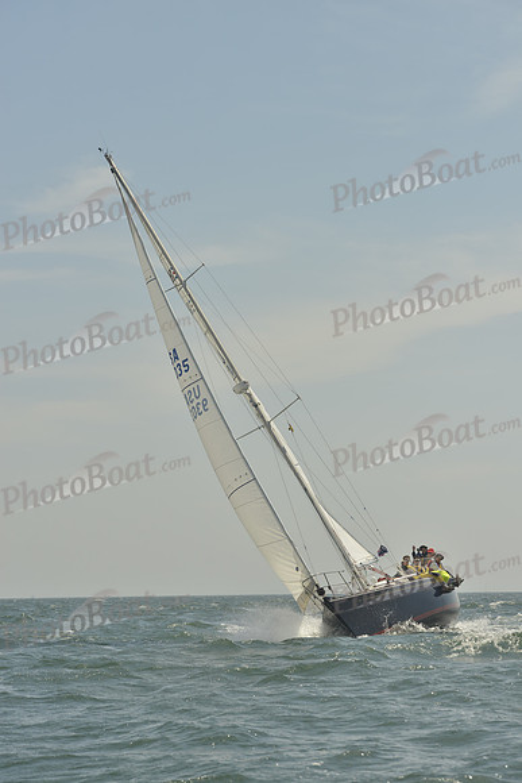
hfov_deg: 14.9
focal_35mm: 92
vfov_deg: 22.1
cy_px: 392
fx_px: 2000
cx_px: 261
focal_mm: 92
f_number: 9
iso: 200
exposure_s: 1/1250
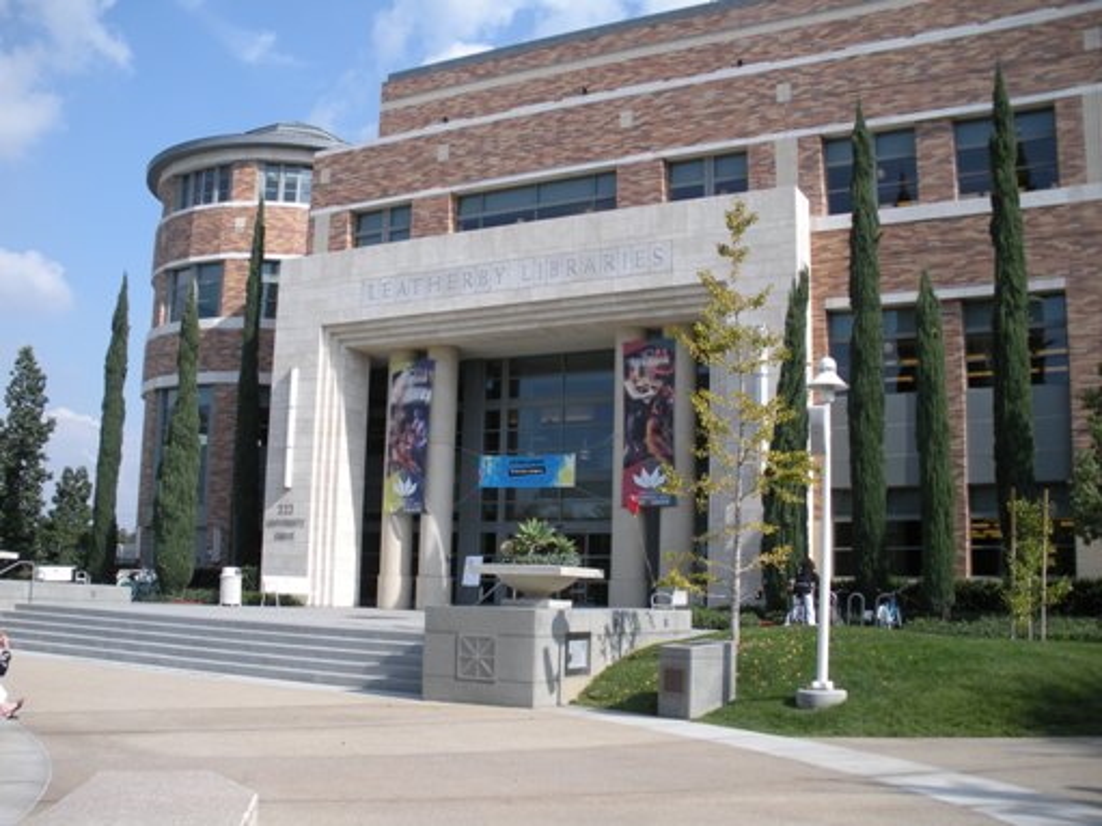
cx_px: 551
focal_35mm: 36
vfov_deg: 39.6
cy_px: 413
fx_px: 1146
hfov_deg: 51.4
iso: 64
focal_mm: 6.3
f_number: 3.5
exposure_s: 1/675
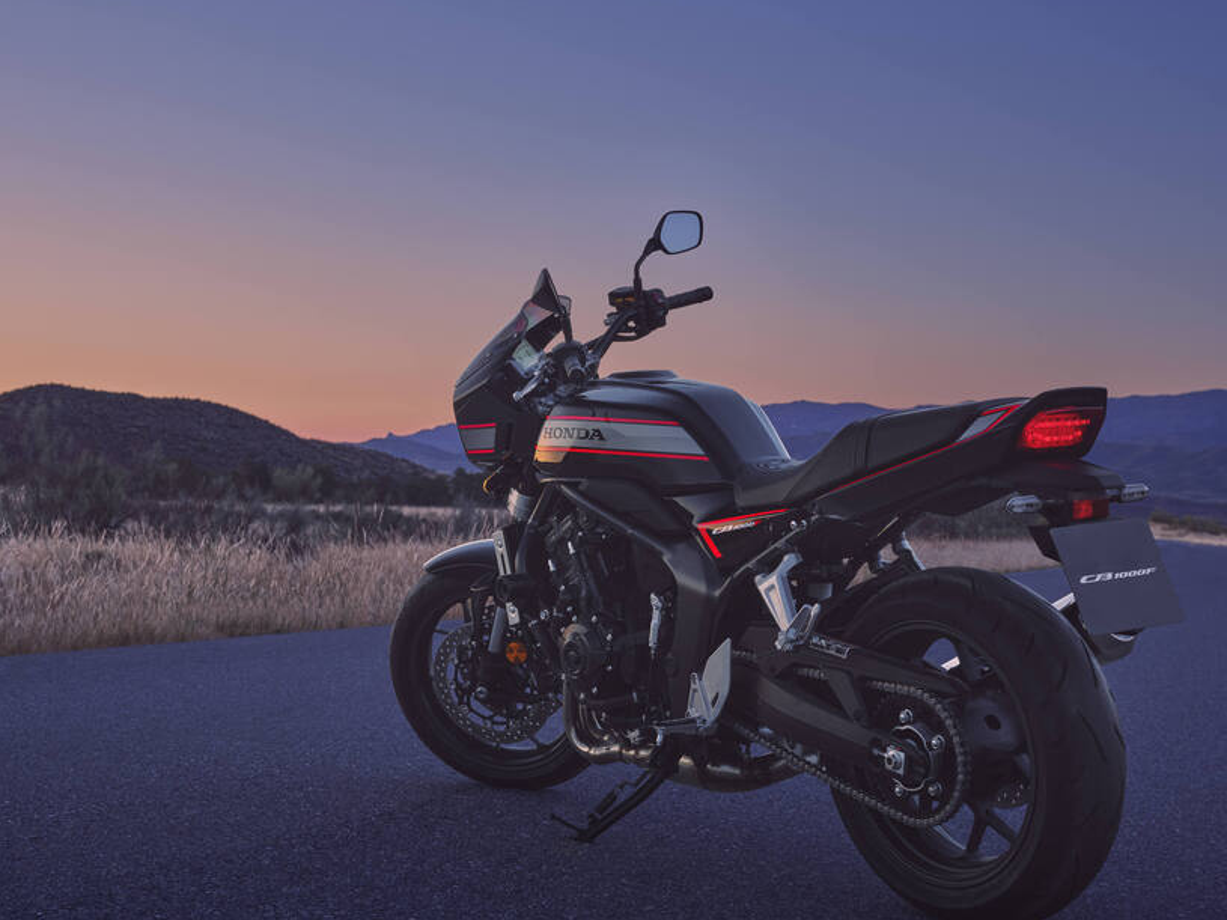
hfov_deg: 36.0
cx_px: 492
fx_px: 1878
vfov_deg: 27.5
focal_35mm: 53
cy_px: 467
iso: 400
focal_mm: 45
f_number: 8
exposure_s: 1/20
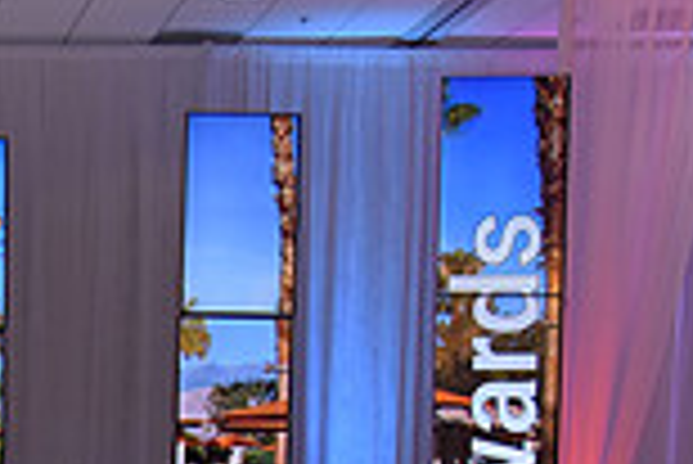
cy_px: 750
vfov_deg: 11.2
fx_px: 2254
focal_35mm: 117
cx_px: -297
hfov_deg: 16.2
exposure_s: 1/250
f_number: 4.5
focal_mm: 31
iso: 1000
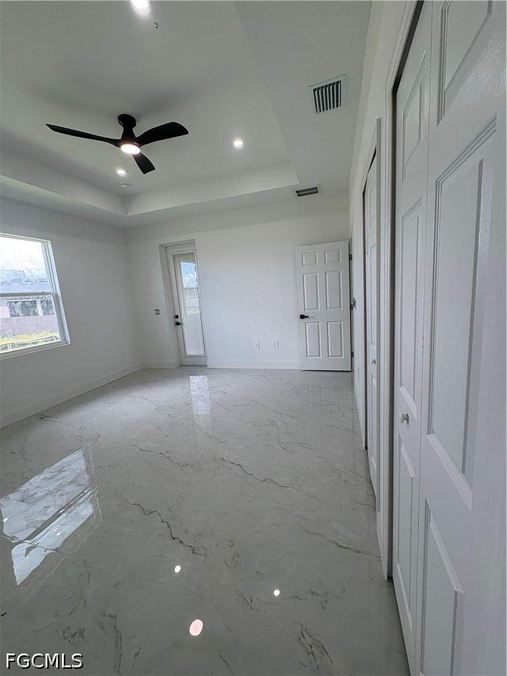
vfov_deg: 102.1
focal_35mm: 14
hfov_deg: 85.7
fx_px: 273
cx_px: 254
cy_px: 338
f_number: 2.2
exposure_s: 1/120
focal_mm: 2.22
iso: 64
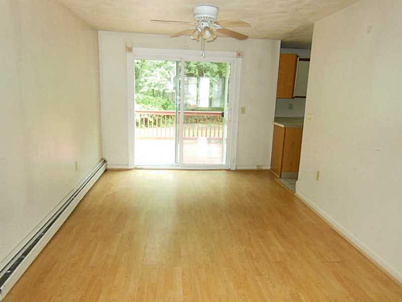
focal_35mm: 25
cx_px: 201
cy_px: 151
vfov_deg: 54.9
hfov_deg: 69.4
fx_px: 290
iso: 400
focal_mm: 4.5
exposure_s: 1/30
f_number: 3.5
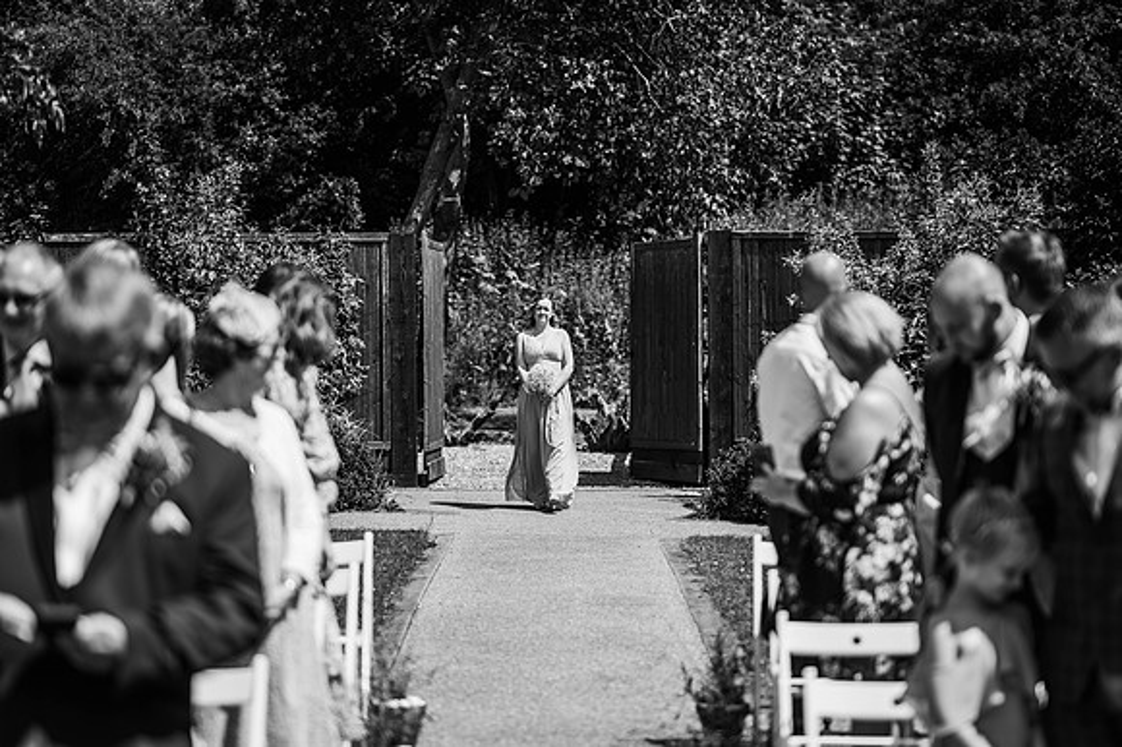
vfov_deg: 16.1
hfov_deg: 23.9
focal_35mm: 85
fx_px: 2648
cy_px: 374
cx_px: 561
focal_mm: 85
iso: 100
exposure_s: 1/5000
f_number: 2
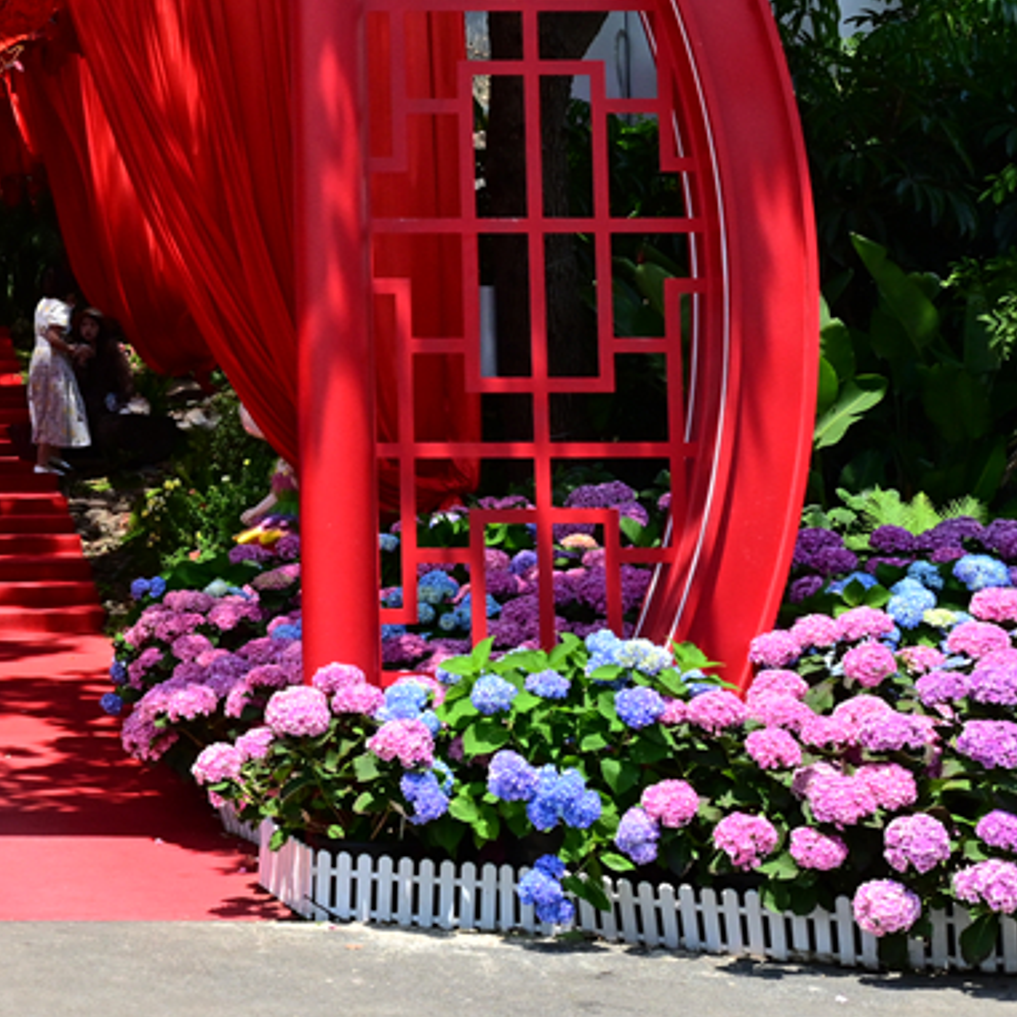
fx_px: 2759
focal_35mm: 83
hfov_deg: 19.7
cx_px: -176
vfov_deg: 20.6
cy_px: 179
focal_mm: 31
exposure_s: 1/60
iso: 800
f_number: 22
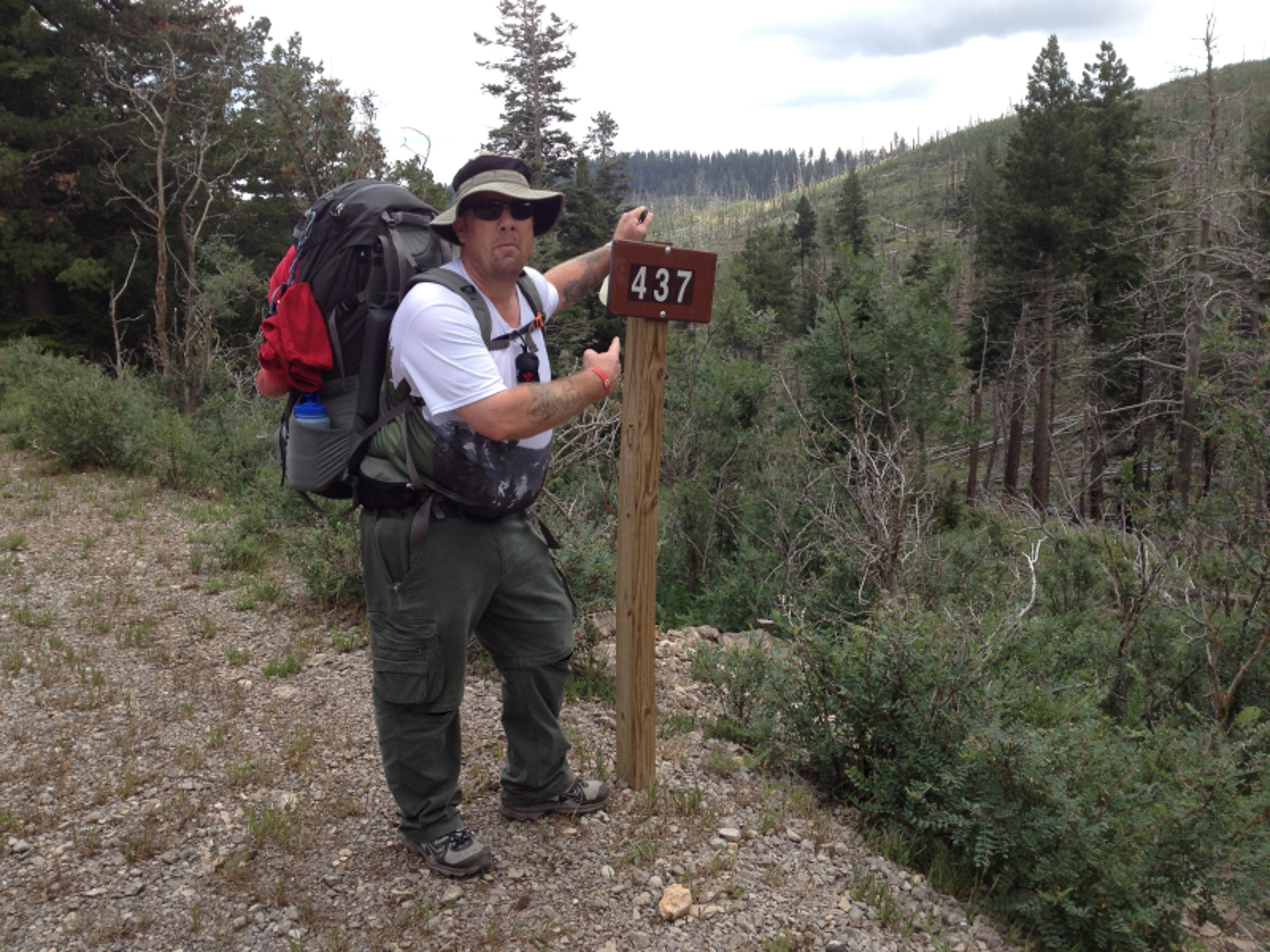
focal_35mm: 35
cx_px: 635
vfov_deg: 40.7
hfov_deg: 52.6
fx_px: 1284
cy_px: 476
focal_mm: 4.28
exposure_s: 1/546
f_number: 2.4
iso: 64
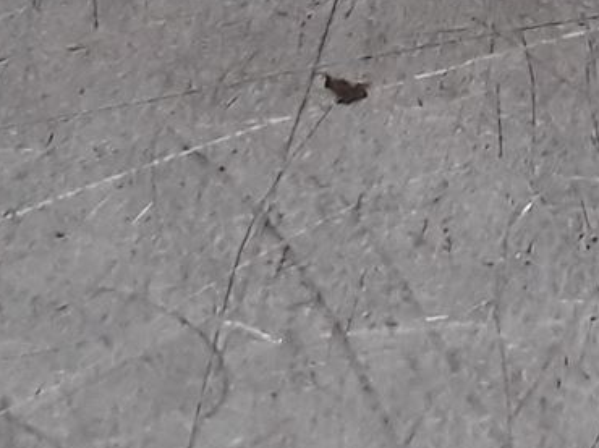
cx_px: 915
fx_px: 2680
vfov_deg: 8.9
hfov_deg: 12.1
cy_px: -511
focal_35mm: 155
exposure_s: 1/136
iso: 100
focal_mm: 2.91
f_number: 1.9
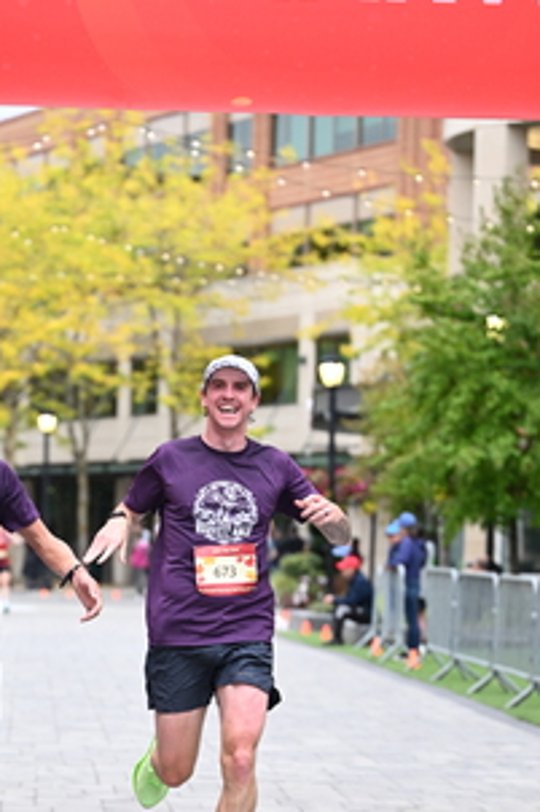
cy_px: 583
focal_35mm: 135
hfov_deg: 10.1
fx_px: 3041
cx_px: 114
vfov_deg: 15.1
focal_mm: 74
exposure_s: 1/1250
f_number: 2.8
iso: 1250
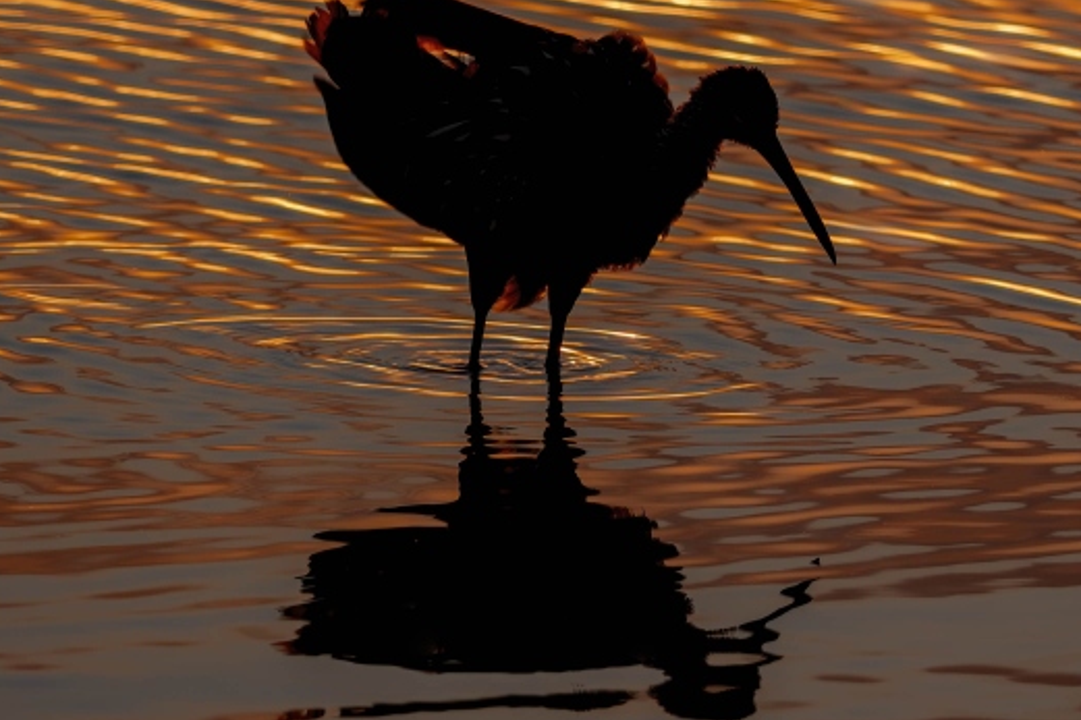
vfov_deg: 1.2
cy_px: 277
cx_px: 820
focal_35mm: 1152
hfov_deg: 1.8
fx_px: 34579
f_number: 7.1
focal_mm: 500
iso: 640
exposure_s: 1/800
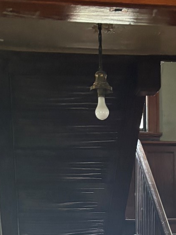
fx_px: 651
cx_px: 134
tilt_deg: -6.7
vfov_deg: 18.0
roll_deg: +1.3
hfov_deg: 15.3
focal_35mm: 96
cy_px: 362
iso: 400
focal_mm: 5.96
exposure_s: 1/60
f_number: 1.6
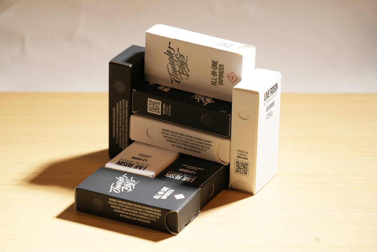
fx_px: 1393
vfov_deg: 10.3
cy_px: 126
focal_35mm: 133
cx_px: 188
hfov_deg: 15.4
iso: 200
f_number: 7.1
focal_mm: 133
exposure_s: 1/80
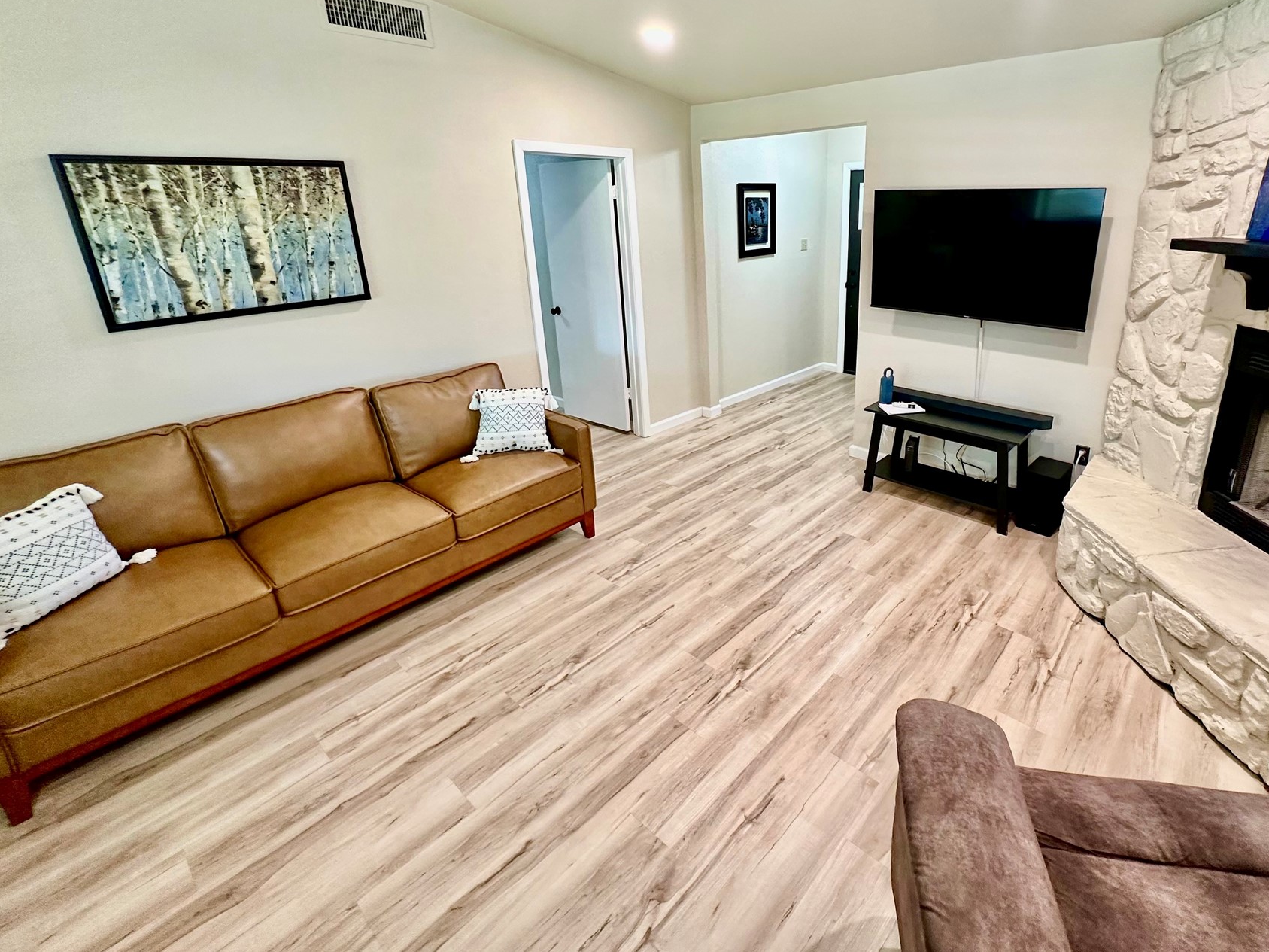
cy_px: 389
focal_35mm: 17
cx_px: 745
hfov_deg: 90.1
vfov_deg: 74.0
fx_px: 623
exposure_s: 1/60
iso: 200
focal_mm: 2.22
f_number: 2.2
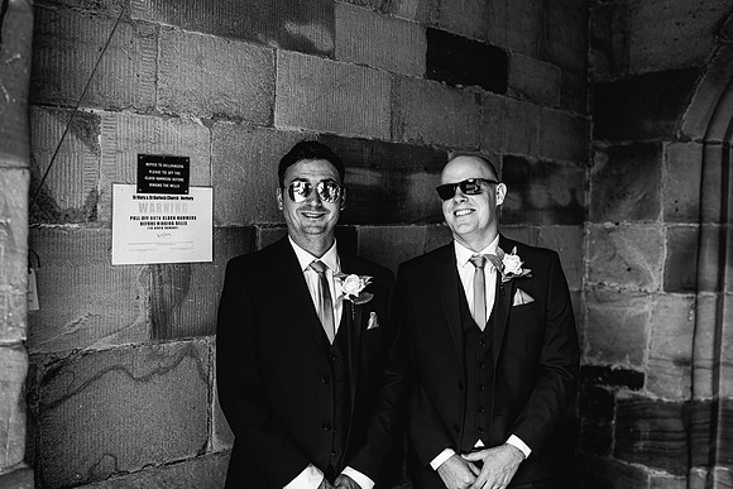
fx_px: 713
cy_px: 244
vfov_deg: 37.9
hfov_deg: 54.4
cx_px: 366
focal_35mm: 35
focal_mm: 35
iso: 50
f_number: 2.5
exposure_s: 1/200
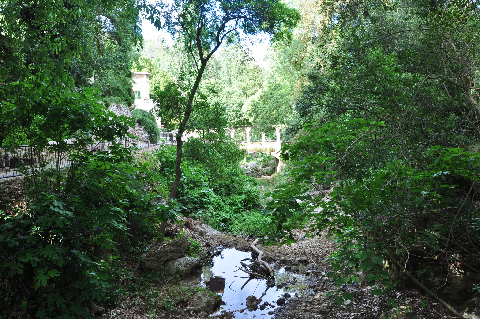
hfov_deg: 67.4
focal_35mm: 27
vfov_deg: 47.8
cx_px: 240
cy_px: 160
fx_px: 360
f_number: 8
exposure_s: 1/60
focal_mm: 18
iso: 320
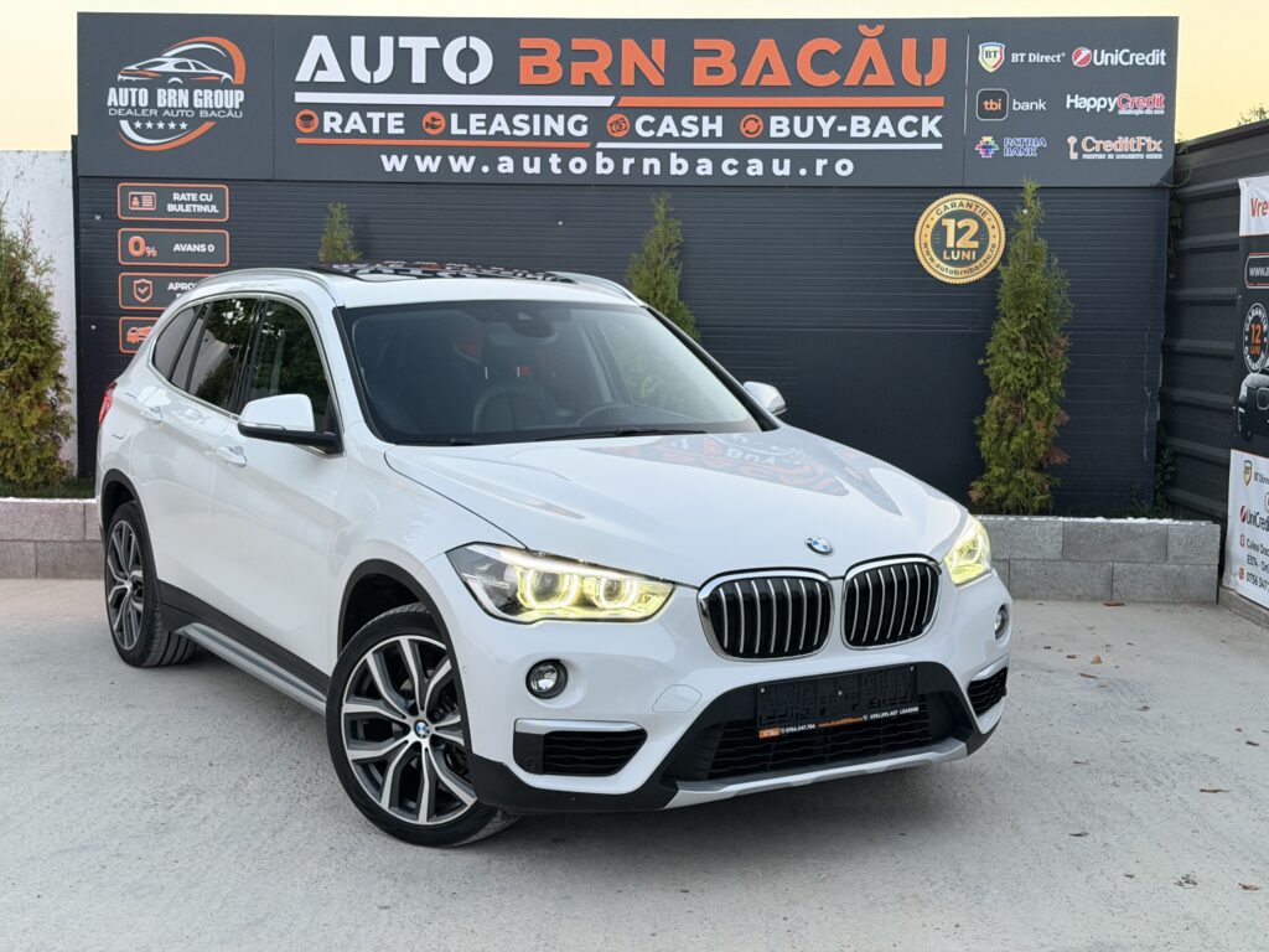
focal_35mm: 48
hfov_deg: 39.7
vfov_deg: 30.3
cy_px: 476
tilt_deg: -5.1
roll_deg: -0.2
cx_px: 634
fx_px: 1760
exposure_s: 1/47
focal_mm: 6.76
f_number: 1.78
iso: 250
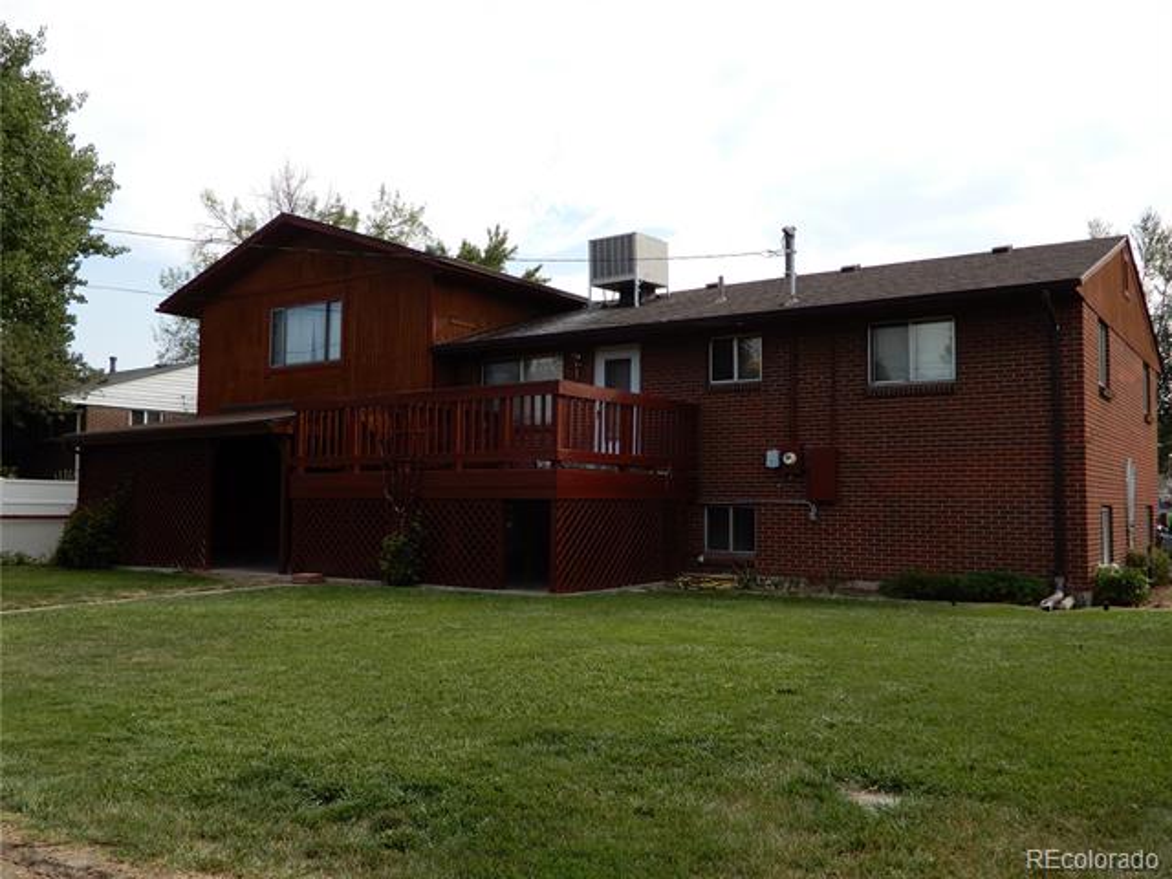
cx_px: 586
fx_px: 1016
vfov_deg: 46.8
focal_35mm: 30
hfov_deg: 60.0
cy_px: 440
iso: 80
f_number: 3.5
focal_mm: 5.4
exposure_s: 1/400
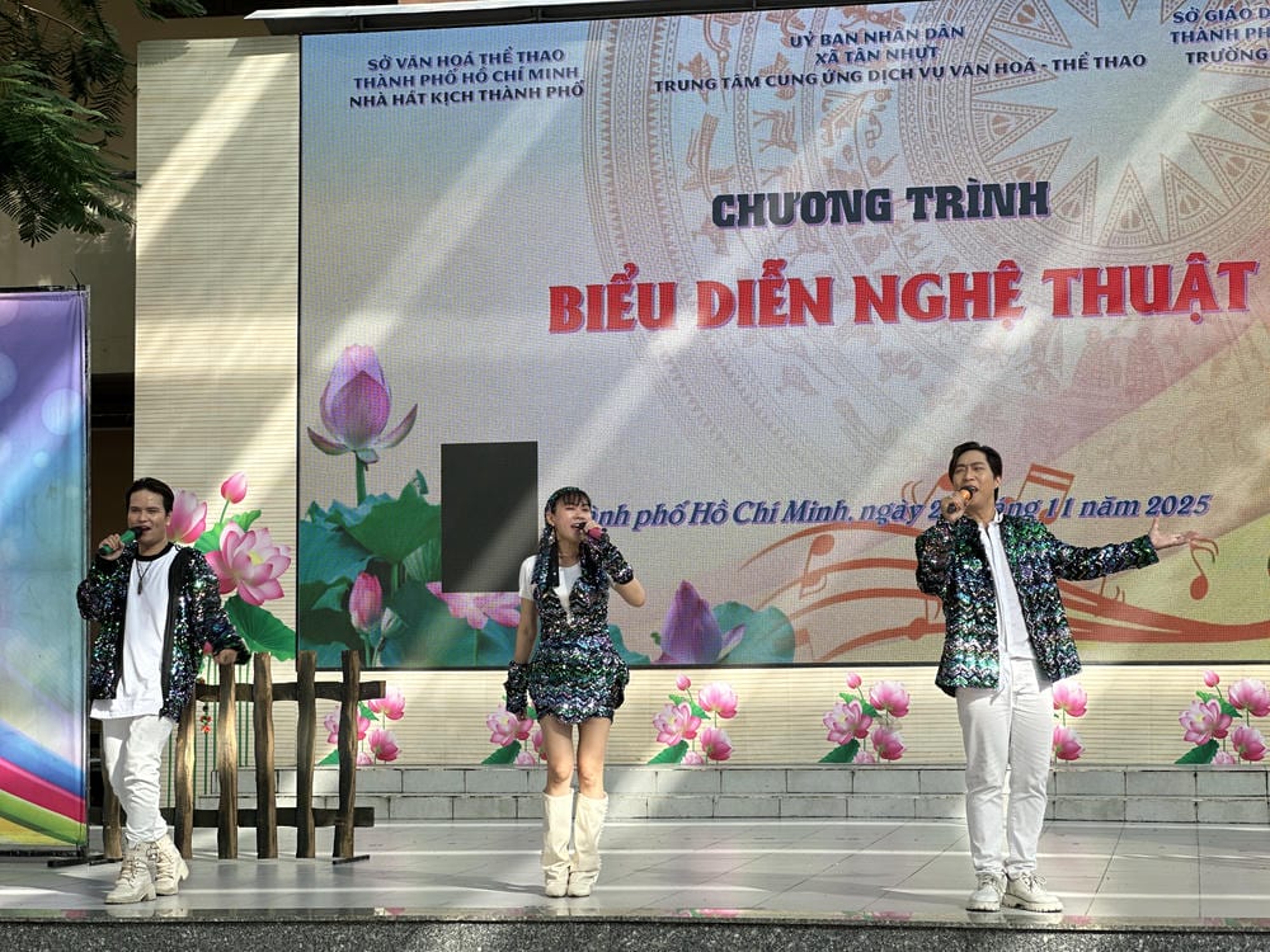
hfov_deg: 25.3
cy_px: 476
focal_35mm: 77
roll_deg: +0.3
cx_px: 635
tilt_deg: +5.5
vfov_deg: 19.1
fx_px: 2825
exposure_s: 1/133
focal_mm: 9
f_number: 2.8
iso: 25
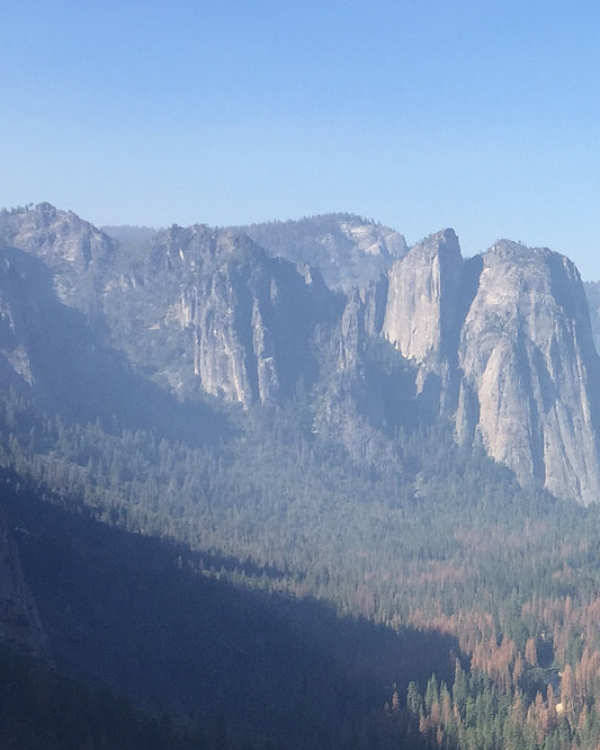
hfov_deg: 20.9
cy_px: 426
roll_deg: +1.5
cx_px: 725
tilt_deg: -1.9
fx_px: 1509
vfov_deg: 27.9
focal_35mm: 68
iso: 32
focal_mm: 4.15
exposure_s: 1/1199
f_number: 2.2
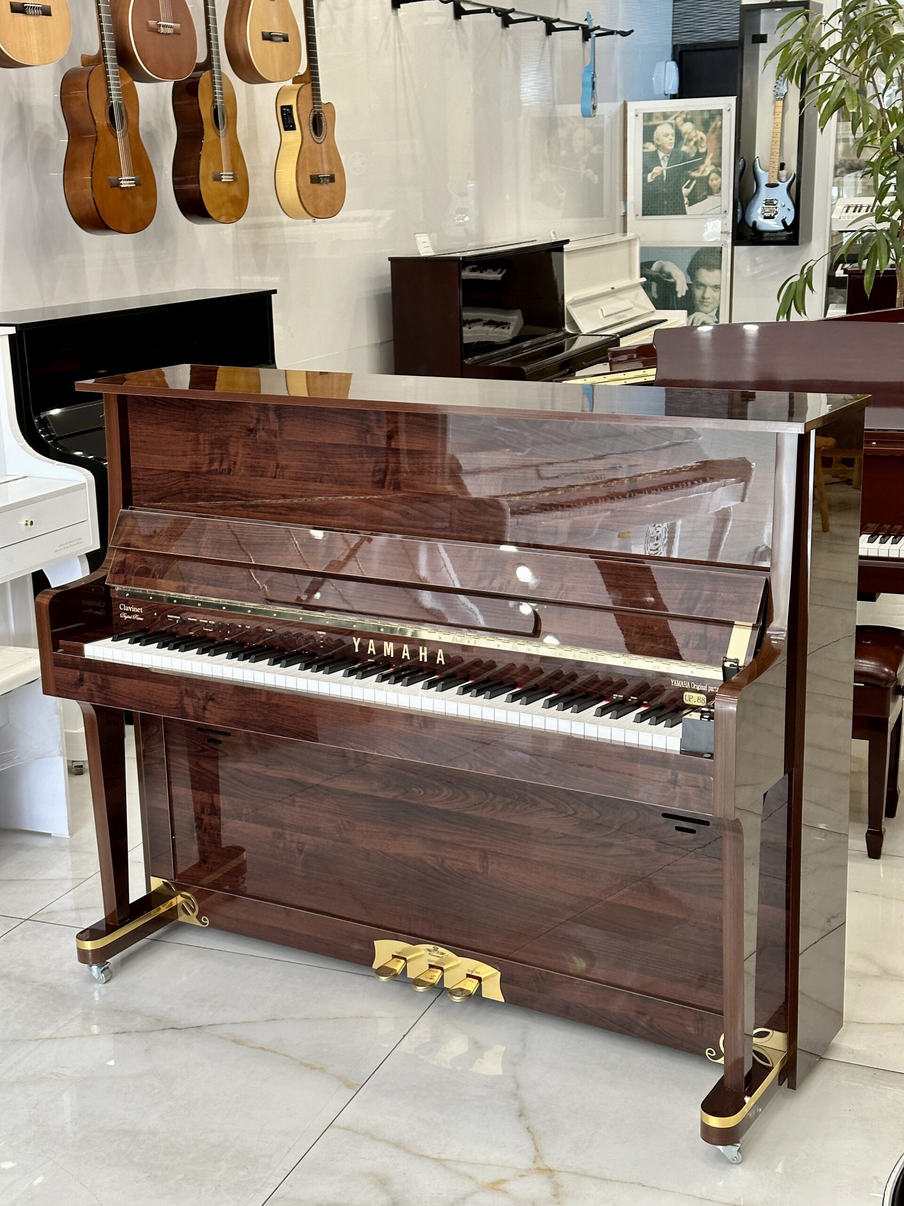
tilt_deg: -15.0
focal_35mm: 48
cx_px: 452
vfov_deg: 39.7
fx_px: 1671
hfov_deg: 30.3
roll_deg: +1.7
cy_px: 603
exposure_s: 1/100
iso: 125
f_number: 1.78
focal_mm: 6.86
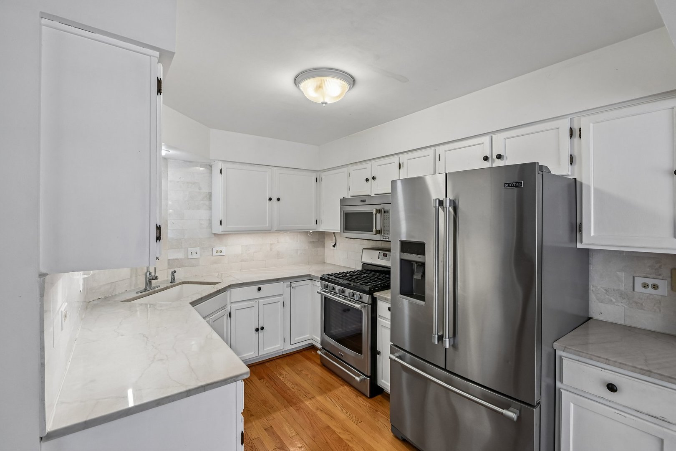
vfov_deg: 73.7
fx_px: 300
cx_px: 338
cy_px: 226
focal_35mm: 16
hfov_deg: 96.7
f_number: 13
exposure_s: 1/13
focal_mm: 16
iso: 400
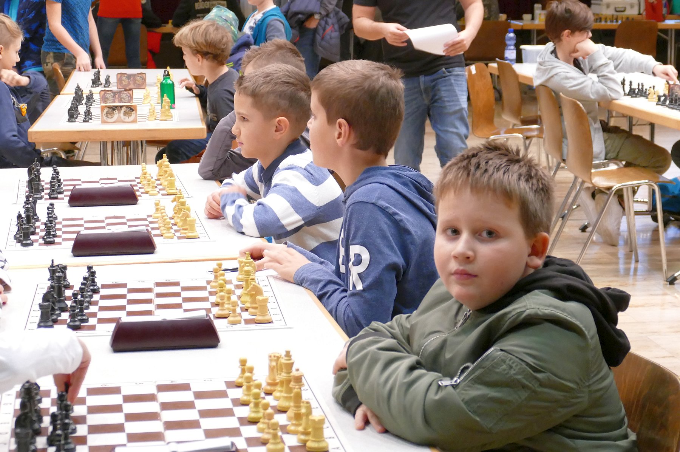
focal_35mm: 77
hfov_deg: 26.3
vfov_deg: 17.7
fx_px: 1453
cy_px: 226
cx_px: 340
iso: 1600
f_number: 3.7
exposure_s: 1/80
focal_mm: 25.96
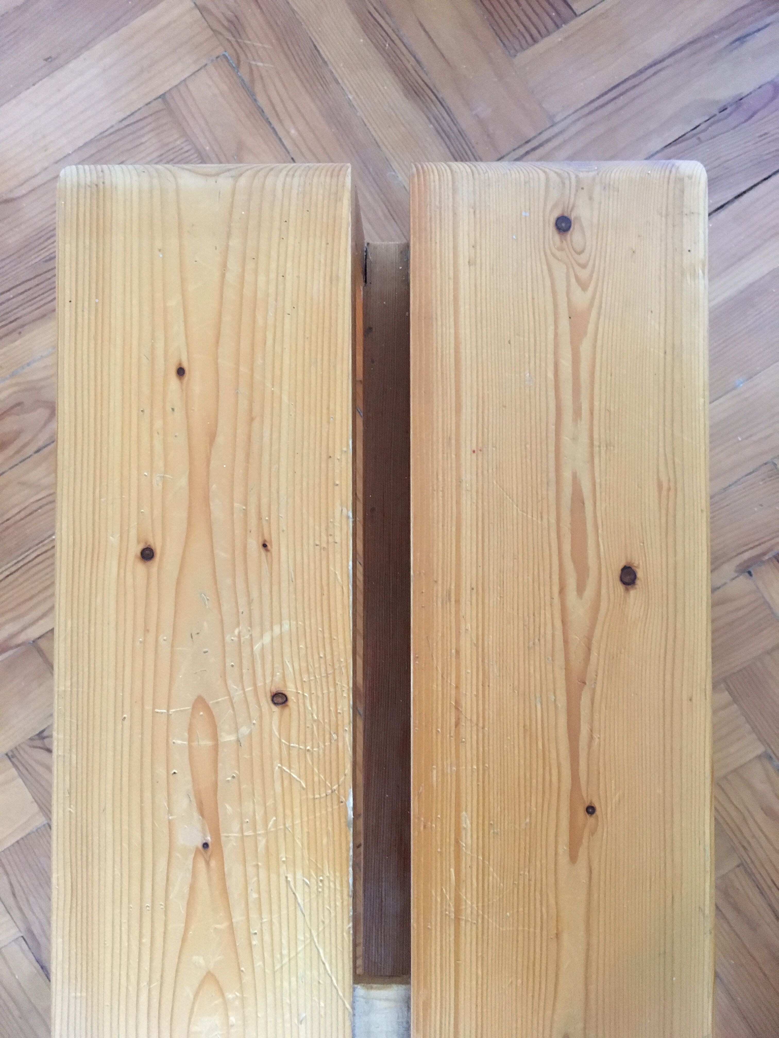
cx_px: 390
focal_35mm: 29
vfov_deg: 61.7
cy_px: 519
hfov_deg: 48.2
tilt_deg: -87.8
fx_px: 870
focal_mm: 4.15
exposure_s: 1/17
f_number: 2.2
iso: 200
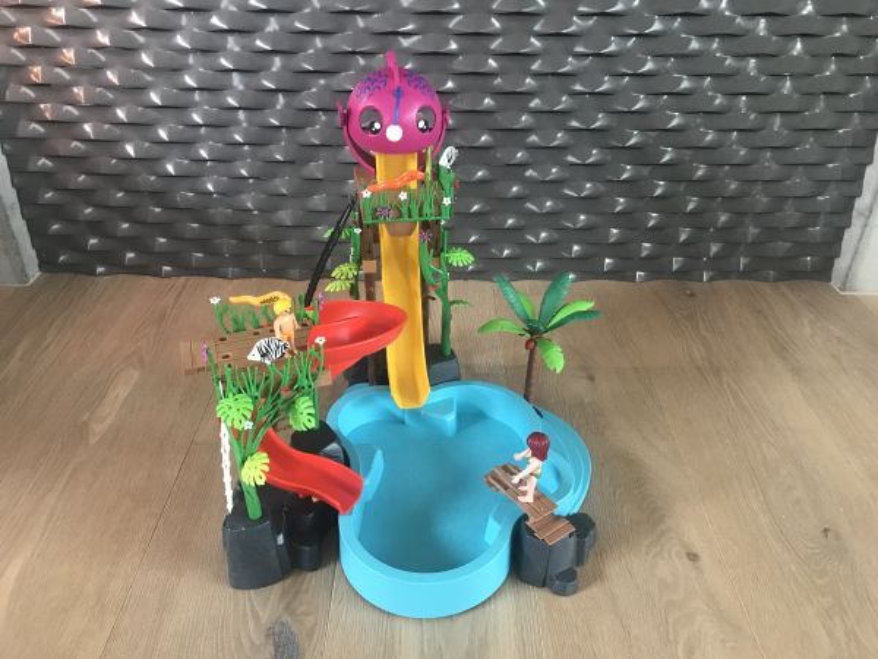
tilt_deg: -32.1
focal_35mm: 28
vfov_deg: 49.7
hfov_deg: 63.4
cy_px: 330
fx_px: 710
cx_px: 439
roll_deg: -0.5
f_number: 1.8
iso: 100
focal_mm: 3.99
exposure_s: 1/17
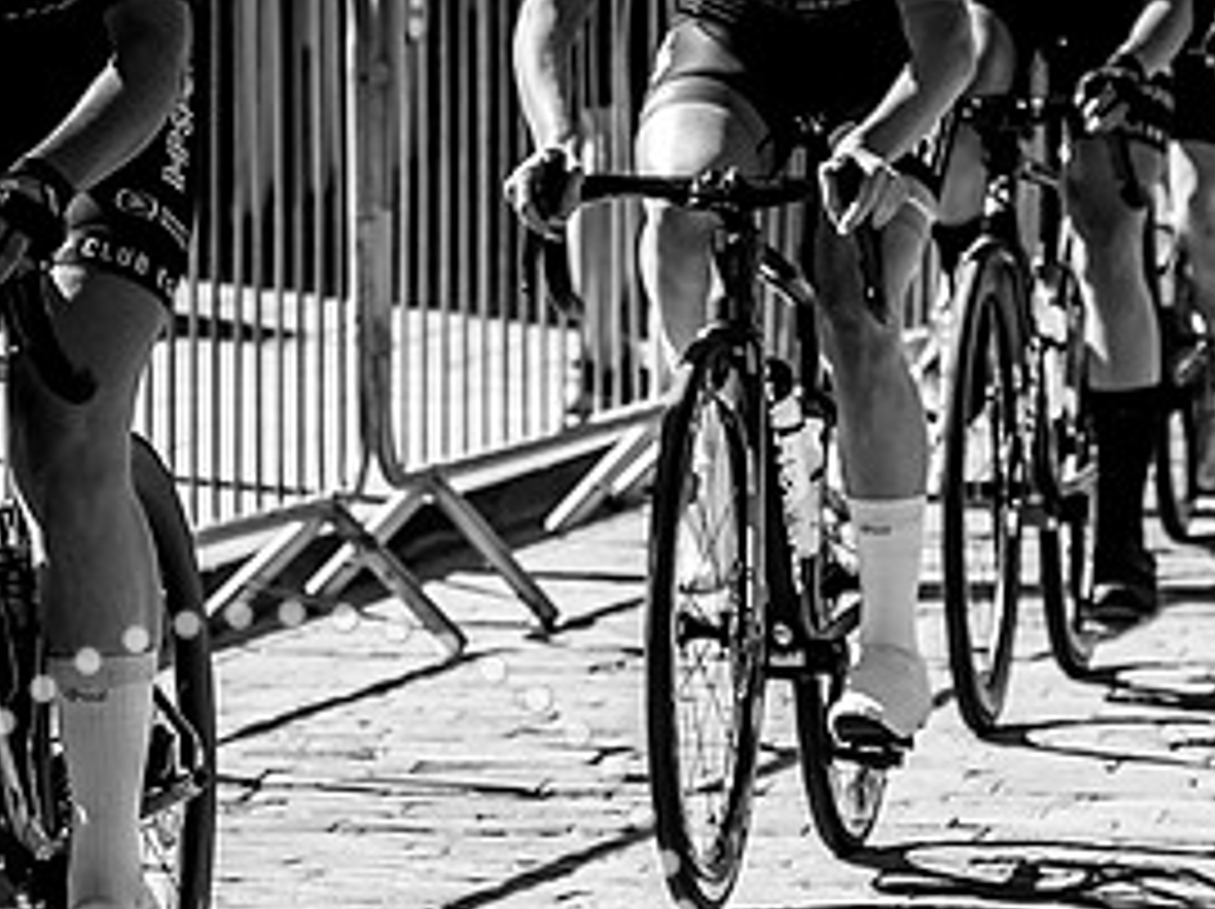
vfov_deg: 4.6
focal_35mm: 325
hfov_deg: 6.1
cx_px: 477
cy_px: -159
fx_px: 11397
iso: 100
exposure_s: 1/1000
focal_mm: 75
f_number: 3.5
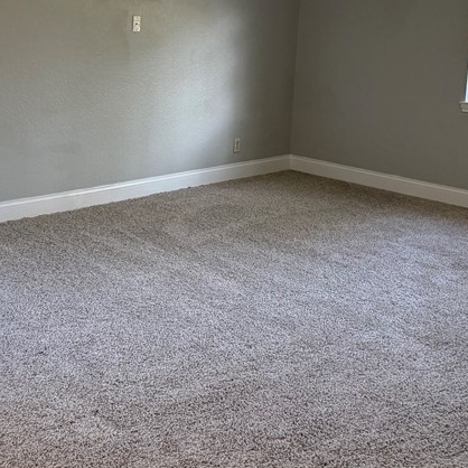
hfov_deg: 32.7
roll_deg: -3.3
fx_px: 795
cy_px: 122
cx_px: 180
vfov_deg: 32.2
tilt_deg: -9.4
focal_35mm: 52
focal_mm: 6.76
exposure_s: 1/120
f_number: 1.78
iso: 400
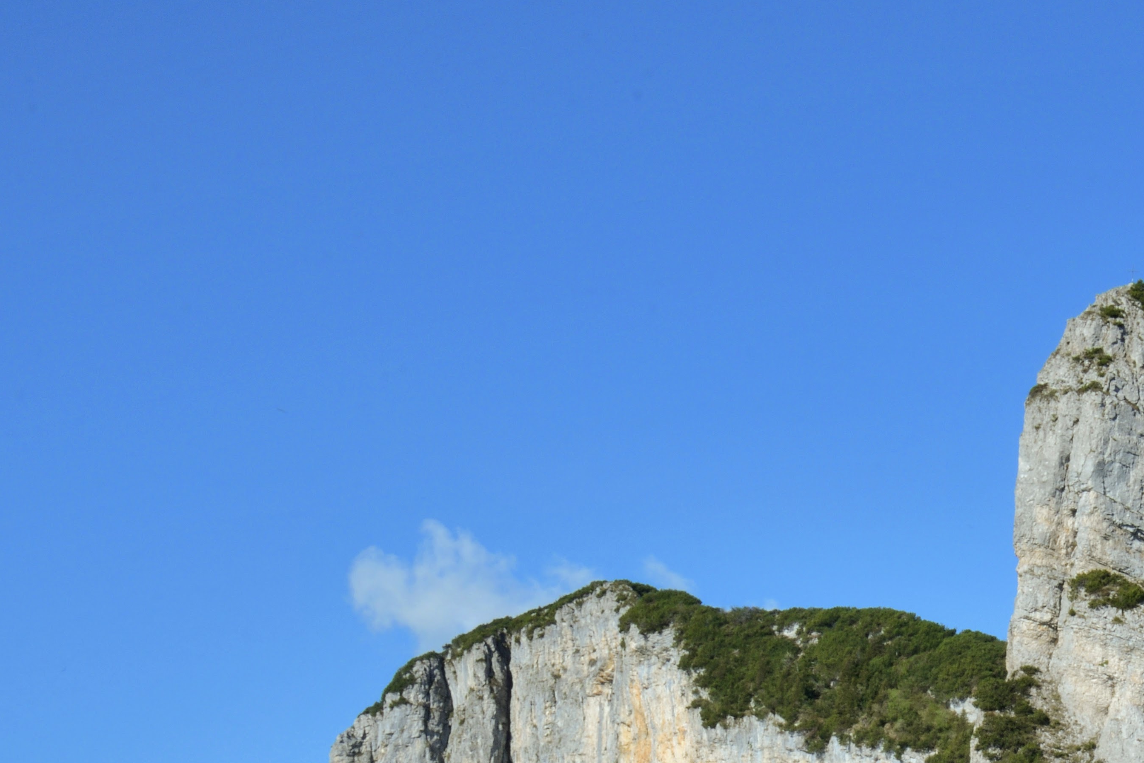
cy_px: 717
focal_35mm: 87
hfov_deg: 22.9
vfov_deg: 15.5
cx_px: 1000
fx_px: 2764
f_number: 22
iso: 100
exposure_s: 1/60
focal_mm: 28
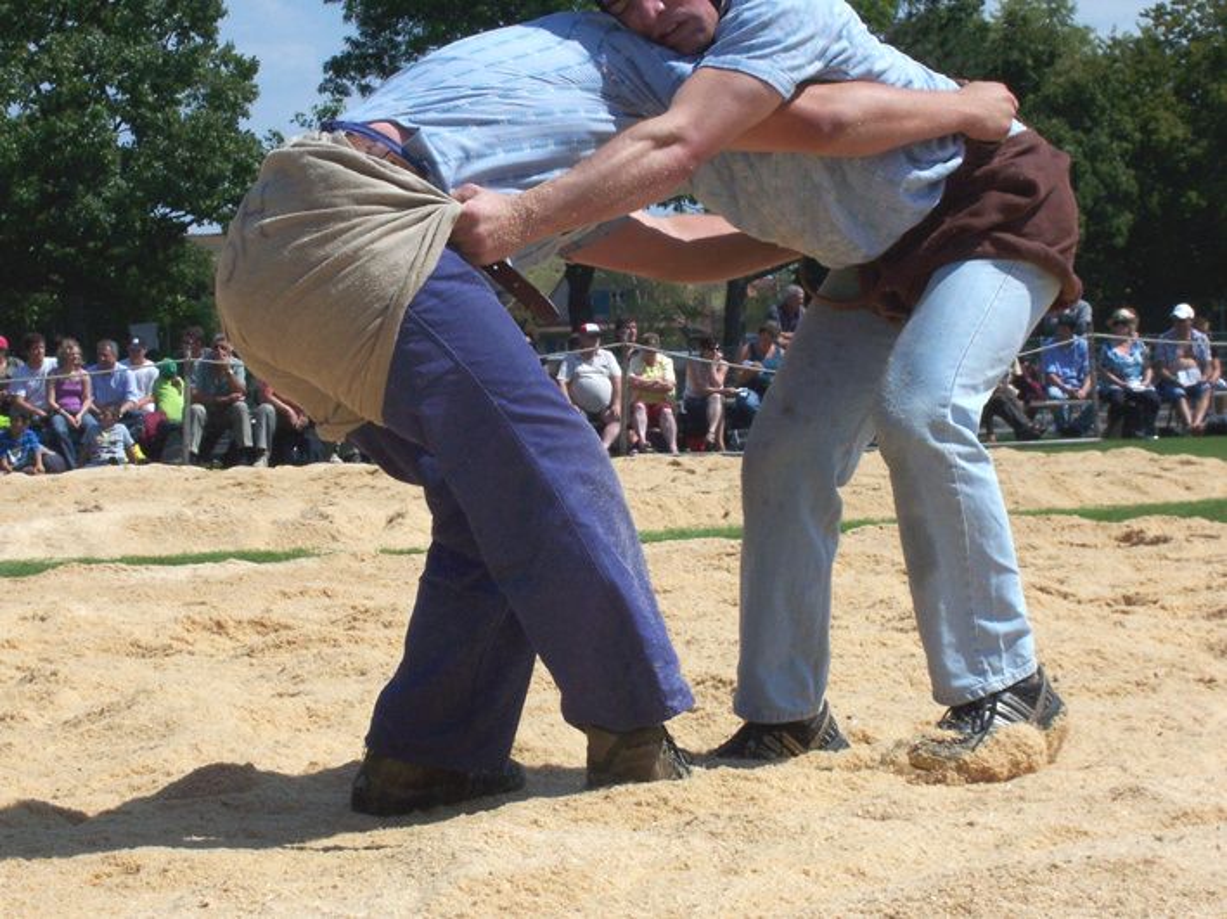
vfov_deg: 13.7
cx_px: 614
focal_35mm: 108
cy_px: 460
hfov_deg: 18.2
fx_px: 3826
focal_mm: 18.6
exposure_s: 1/800
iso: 160
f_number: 8
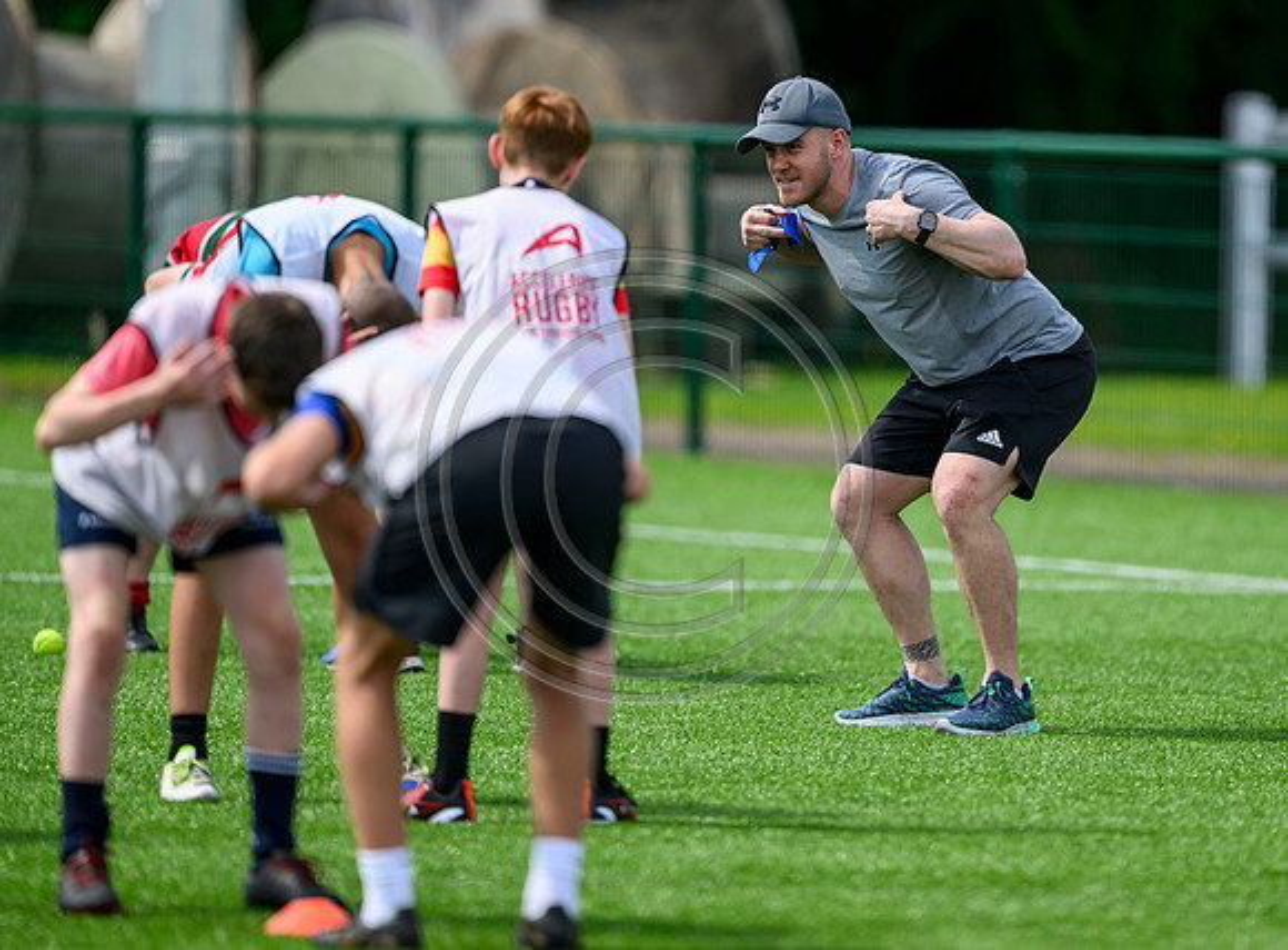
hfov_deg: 3.9
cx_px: 855
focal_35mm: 518
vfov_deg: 2.8
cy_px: 382
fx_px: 19154
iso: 250
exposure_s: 1/2000
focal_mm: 400
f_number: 3.2
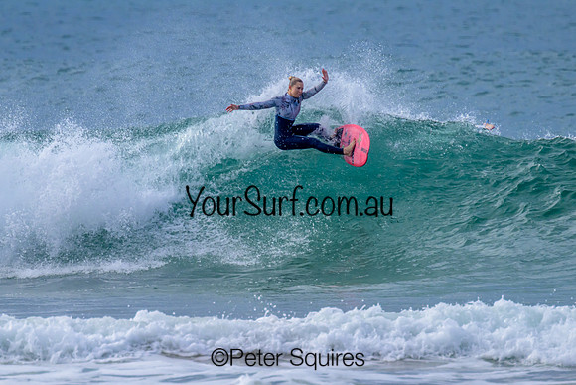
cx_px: 274
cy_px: 171
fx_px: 17567
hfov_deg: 1.9
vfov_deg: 1.3
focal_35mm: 1098
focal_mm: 800
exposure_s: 1/2000
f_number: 11
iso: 900
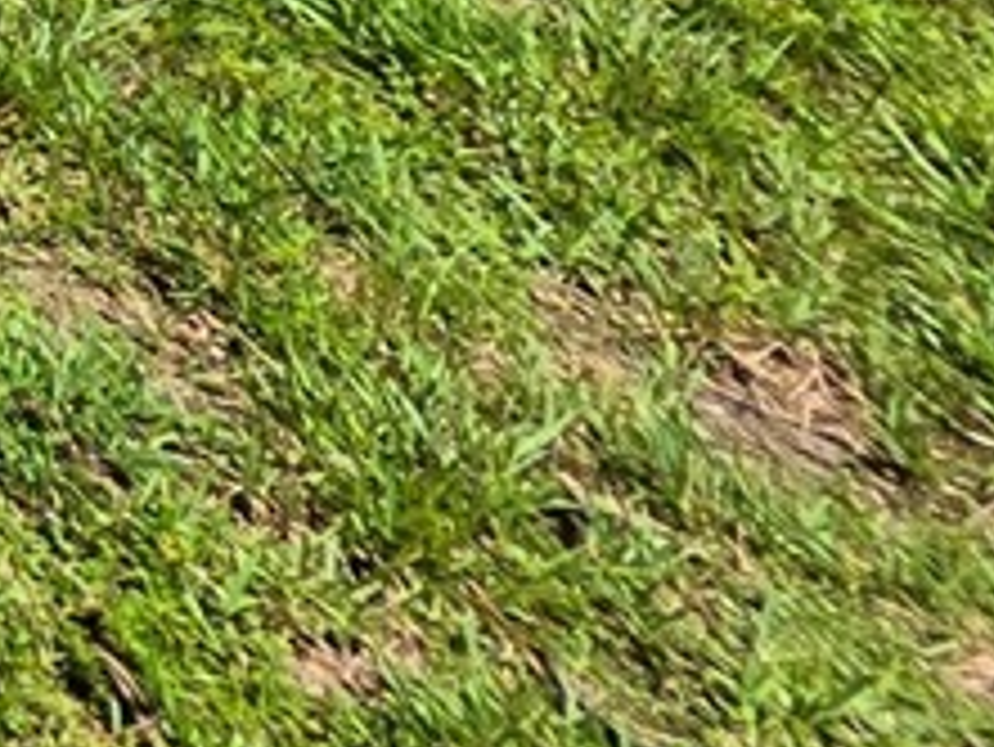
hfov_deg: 11.2
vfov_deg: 9.7
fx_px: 2701
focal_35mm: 94
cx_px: -2060
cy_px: -1796
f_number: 1.9
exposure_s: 1/2000
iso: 40
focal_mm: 2.2
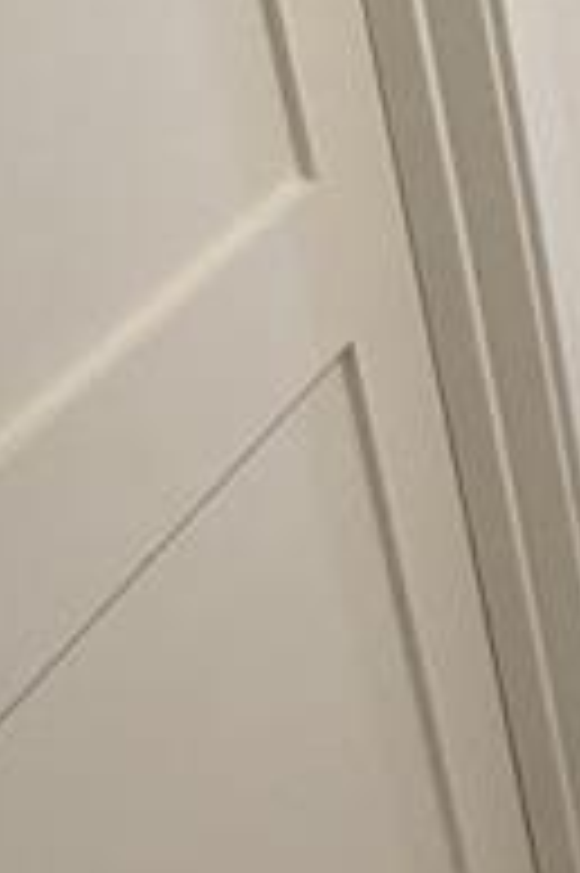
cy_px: 450
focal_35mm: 90
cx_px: 1142
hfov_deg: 13.2
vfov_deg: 22.6
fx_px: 2179
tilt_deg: -28.5
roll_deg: +1.1
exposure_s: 1/120
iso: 250
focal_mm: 2.22
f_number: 2.2
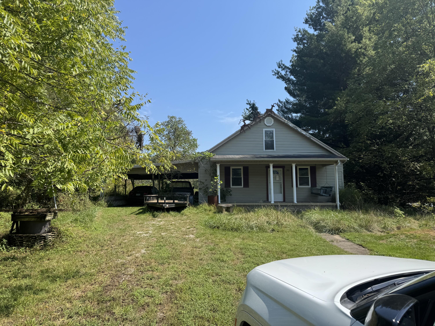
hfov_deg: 71.6
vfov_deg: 56.8
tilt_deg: +4.1
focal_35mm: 24
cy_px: 163
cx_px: 218
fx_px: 302
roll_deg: +0.7
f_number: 1.78
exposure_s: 1/3247
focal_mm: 6.76
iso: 80
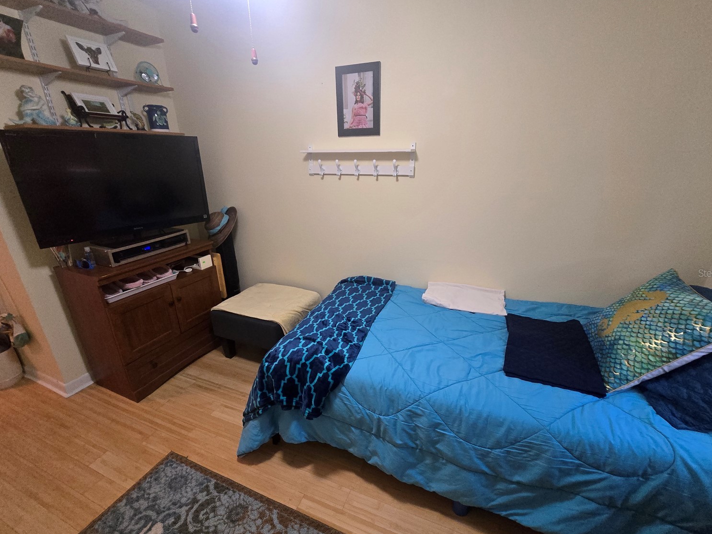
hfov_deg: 102.1
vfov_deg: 85.6
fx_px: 288
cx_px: 360
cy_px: 273
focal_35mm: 14
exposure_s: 1/60
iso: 1000
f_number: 2.2
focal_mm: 2.2
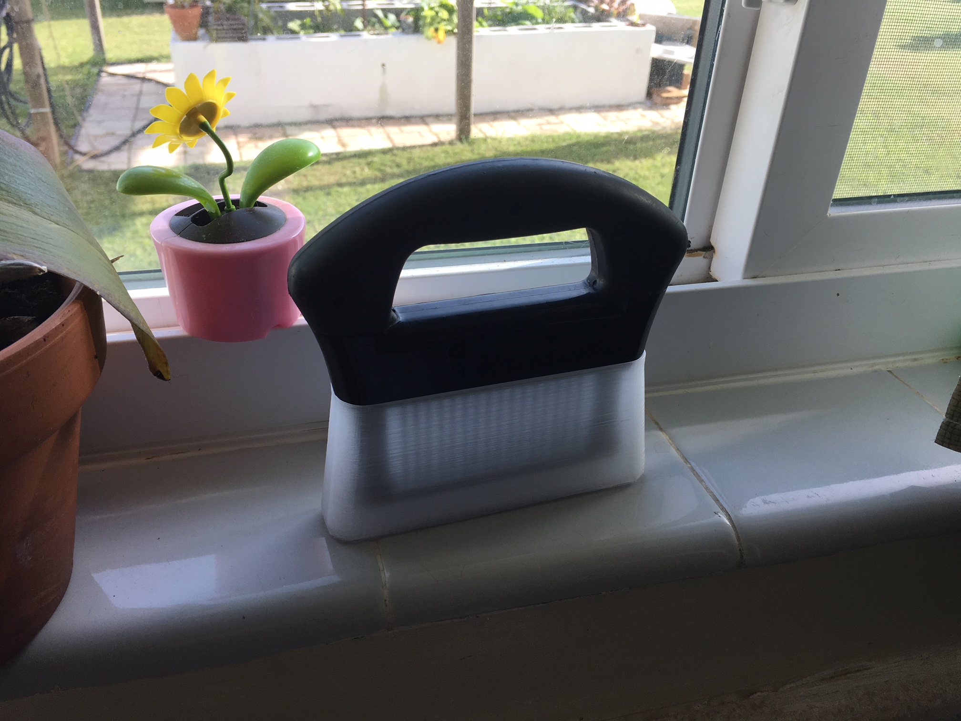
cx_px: 480
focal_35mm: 29
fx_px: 805
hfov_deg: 61.7
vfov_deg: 48.2
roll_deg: -2.6
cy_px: 360
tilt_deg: -30.5
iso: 25
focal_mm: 4.15
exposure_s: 1/144
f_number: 2.2
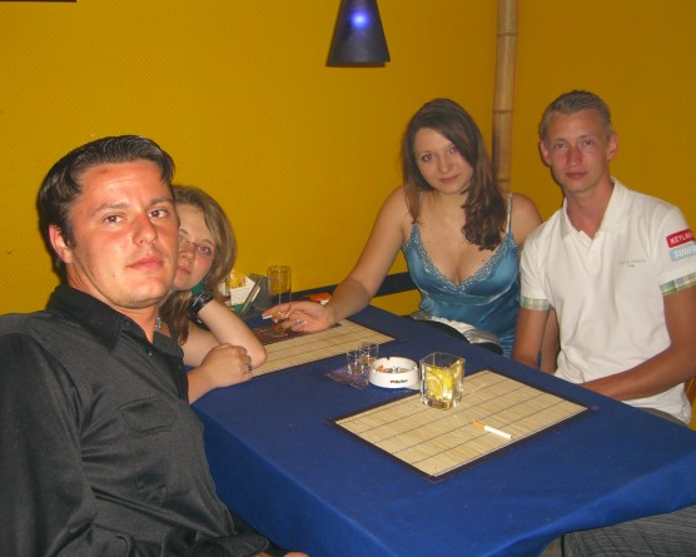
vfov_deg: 37.3
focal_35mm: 40
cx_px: 354
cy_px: 277
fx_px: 824
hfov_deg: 45.8
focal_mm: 7.9
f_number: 2.8
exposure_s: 1/60
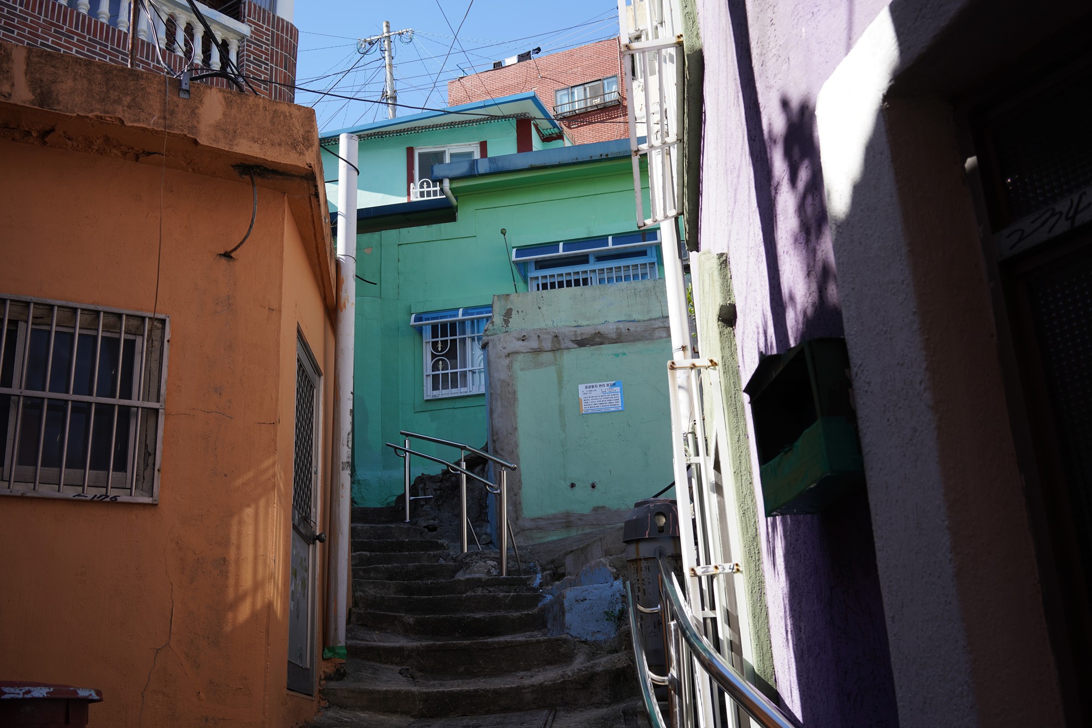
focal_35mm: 35
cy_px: 364
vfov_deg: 37.9
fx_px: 1062
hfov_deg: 54.4
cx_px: 546
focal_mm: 35
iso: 100
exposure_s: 1/125
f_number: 8
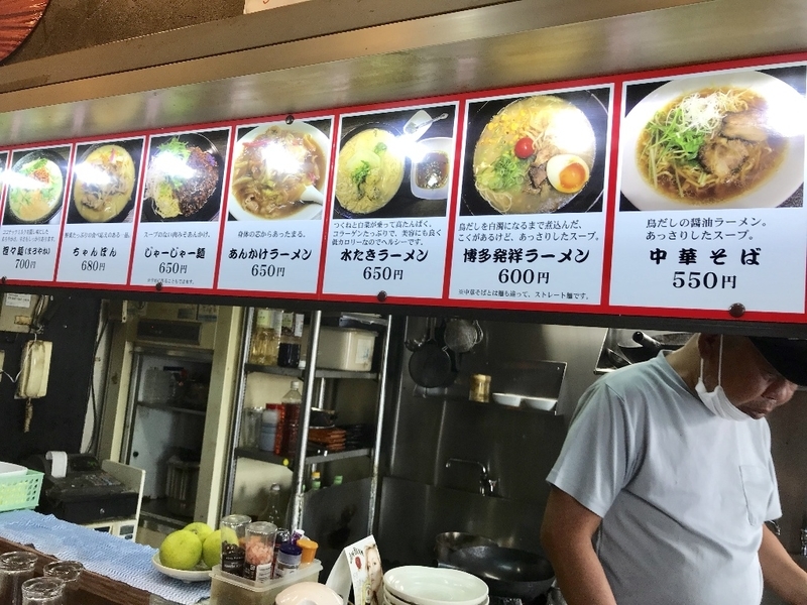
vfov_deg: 49.7
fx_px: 653
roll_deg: -4.4
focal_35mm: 28
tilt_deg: +4.8
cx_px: 404
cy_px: 302
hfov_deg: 63.4
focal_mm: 3.99
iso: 32
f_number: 1.8
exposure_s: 1/60
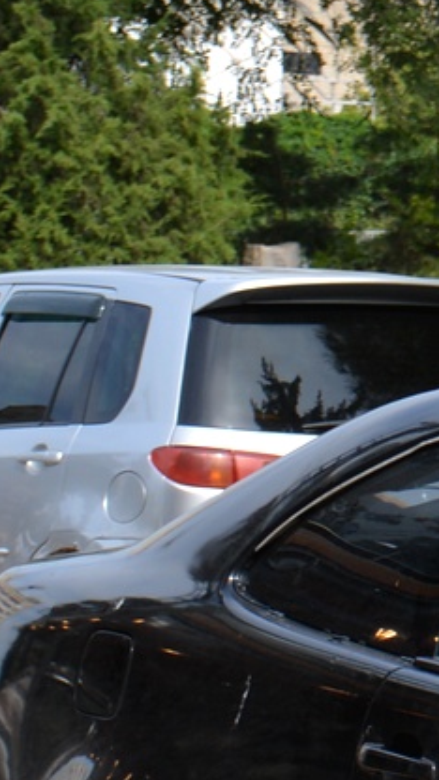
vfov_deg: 6.1
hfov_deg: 3.4
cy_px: 697
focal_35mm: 351
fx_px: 7264
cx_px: 1163
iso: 200
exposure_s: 1/250
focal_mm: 62
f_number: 8
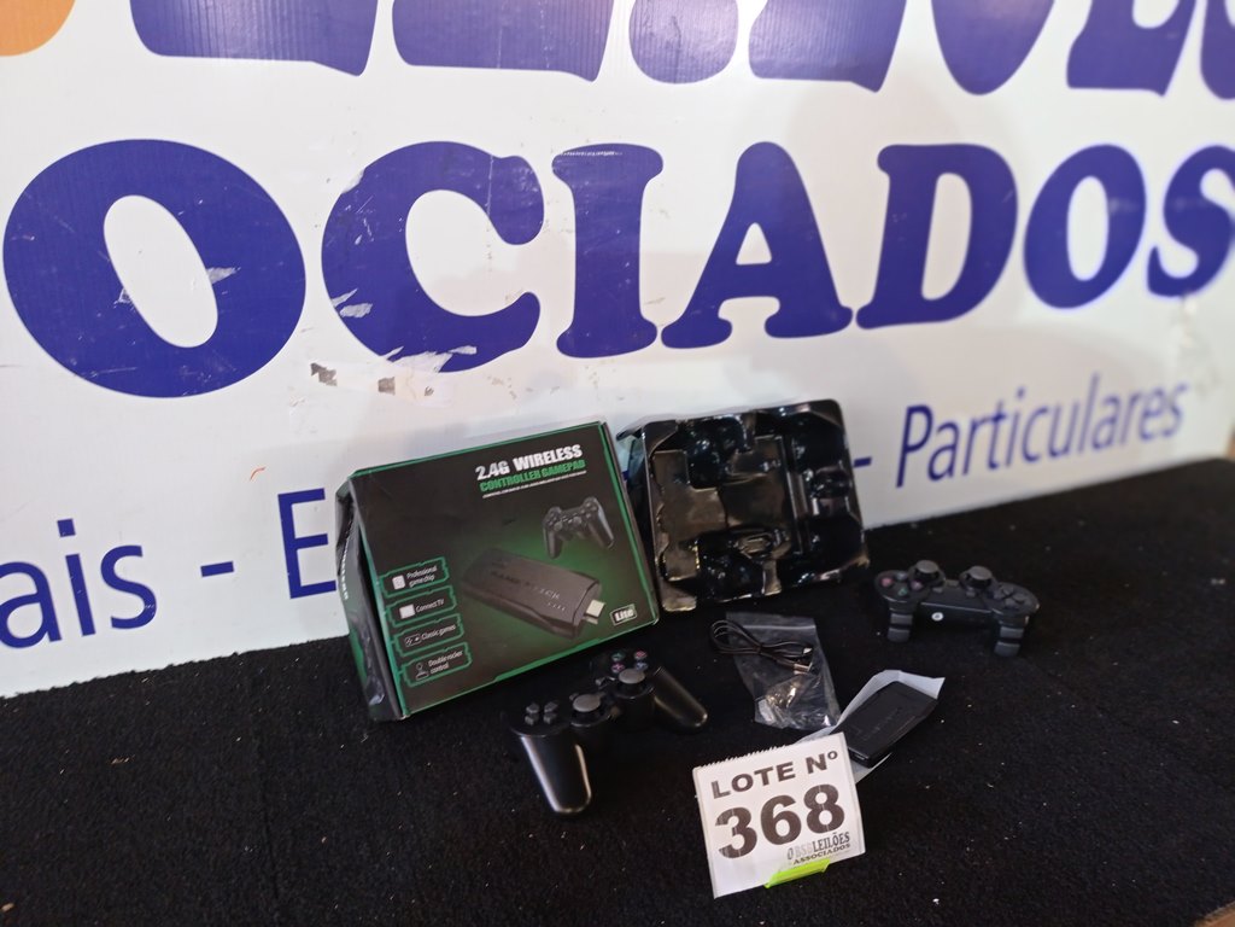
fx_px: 999
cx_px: 618
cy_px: 464
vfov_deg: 49.7
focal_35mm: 28
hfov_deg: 63.4
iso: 182
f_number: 1.79
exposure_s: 1/30
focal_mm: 4.7
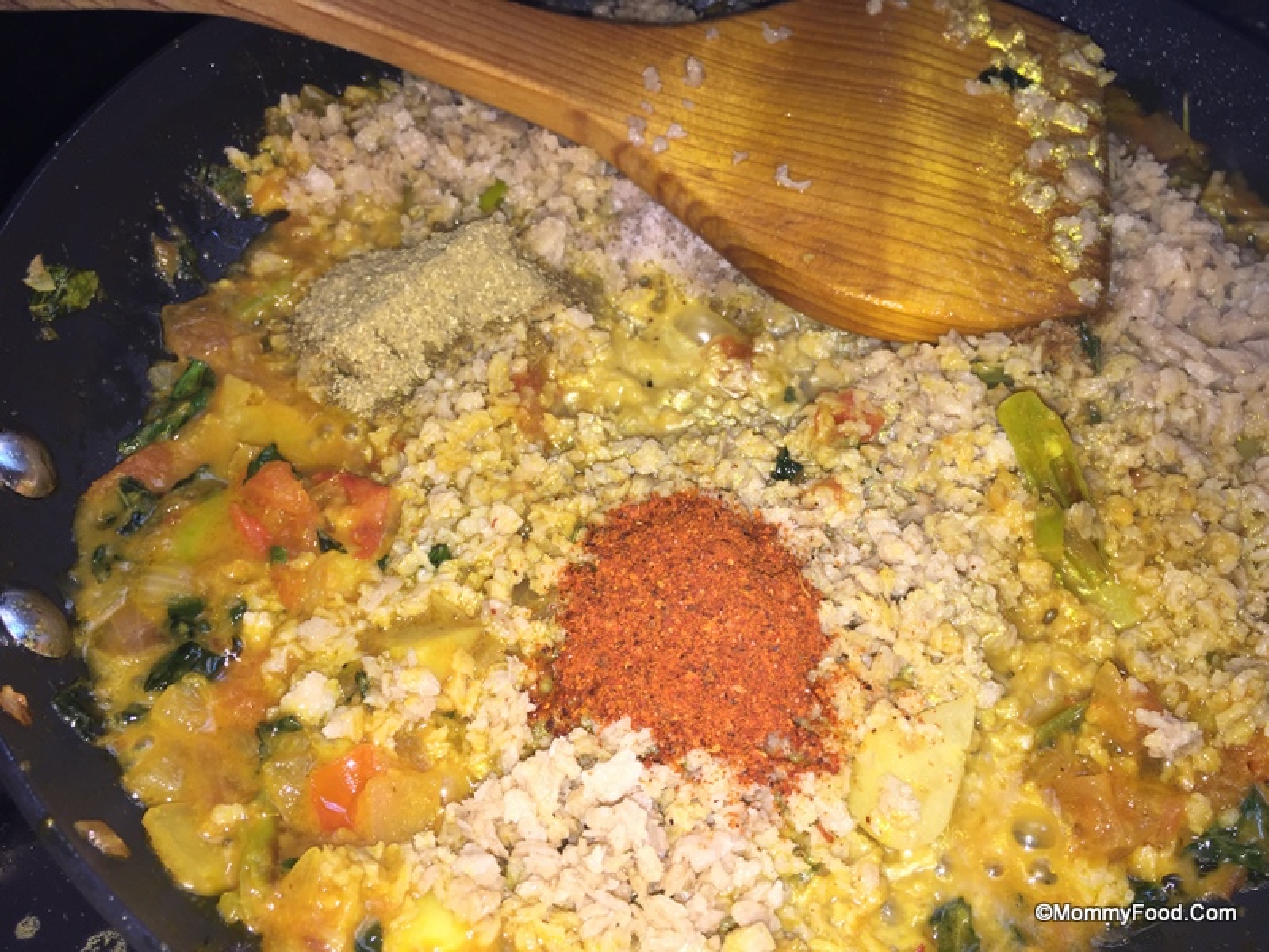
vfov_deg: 48.2
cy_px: 476
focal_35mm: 29
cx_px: 634
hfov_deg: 61.7
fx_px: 1063
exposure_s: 1/55
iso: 32
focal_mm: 4.15
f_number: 2.2
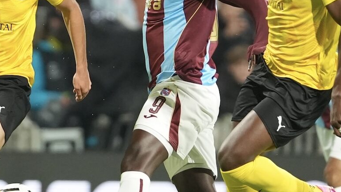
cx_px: 159
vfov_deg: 1.7
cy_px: 34
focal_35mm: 728
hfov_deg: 3.0
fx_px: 6582
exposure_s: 1/1250
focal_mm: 300
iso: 2500
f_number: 2.8
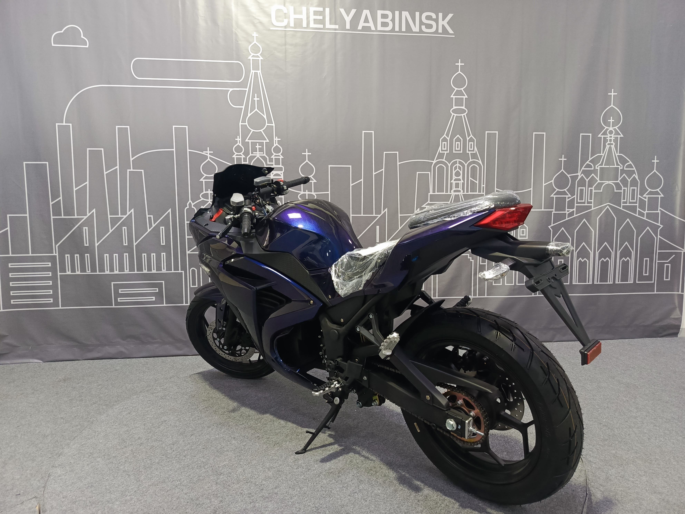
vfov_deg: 58.9
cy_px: 257
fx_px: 455
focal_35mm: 23
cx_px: 342
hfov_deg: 73.9
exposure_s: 1/50
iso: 1129
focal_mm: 5.25
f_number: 1.75
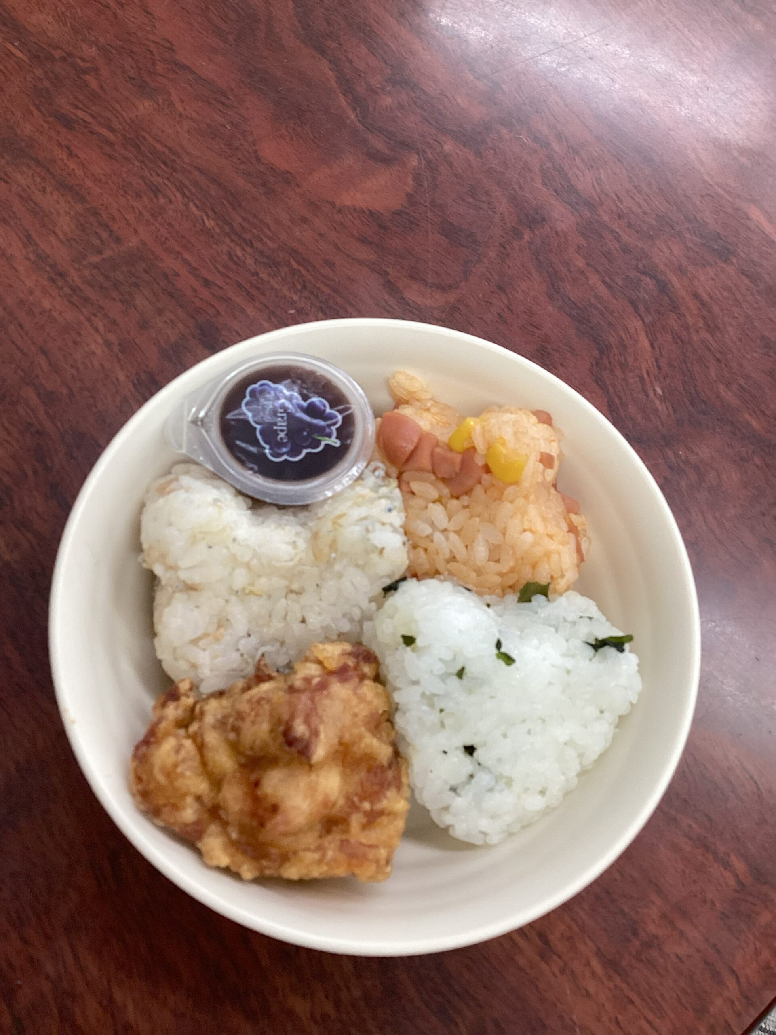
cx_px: 388
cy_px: 518
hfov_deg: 45.4
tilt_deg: -67.2
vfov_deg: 58.4
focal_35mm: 31
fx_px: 927
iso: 80
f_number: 2.4
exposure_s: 1/60
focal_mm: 3.3
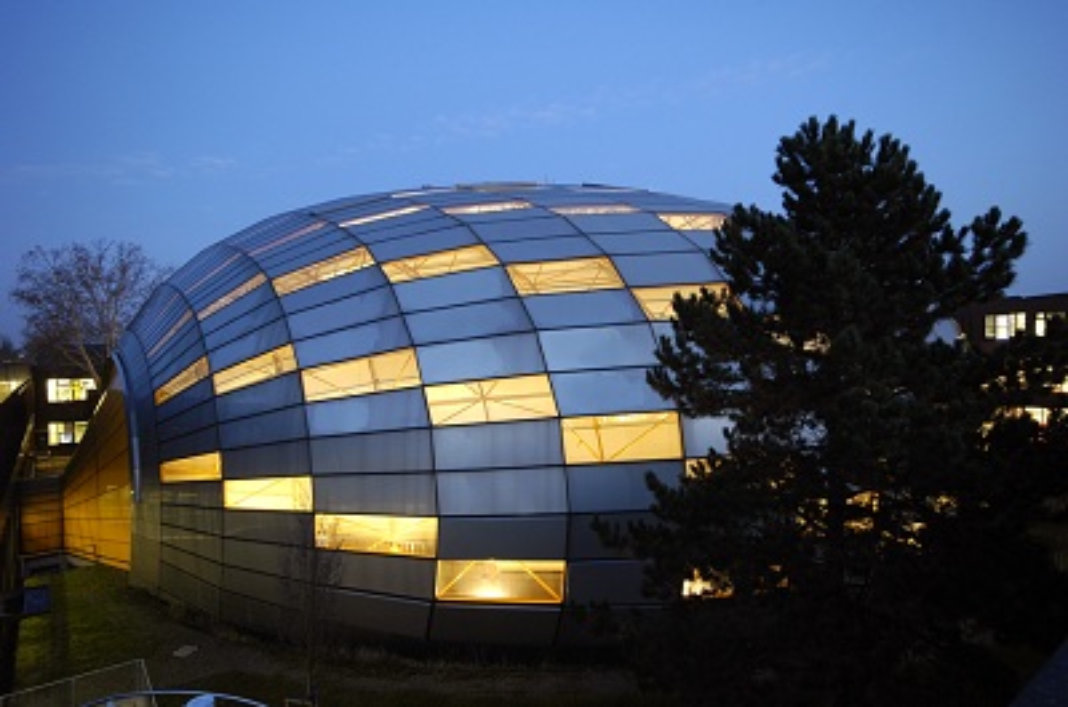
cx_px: 534
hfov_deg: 81.3
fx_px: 622
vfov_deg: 59.3
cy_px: 354
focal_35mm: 21
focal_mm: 14
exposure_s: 6
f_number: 8
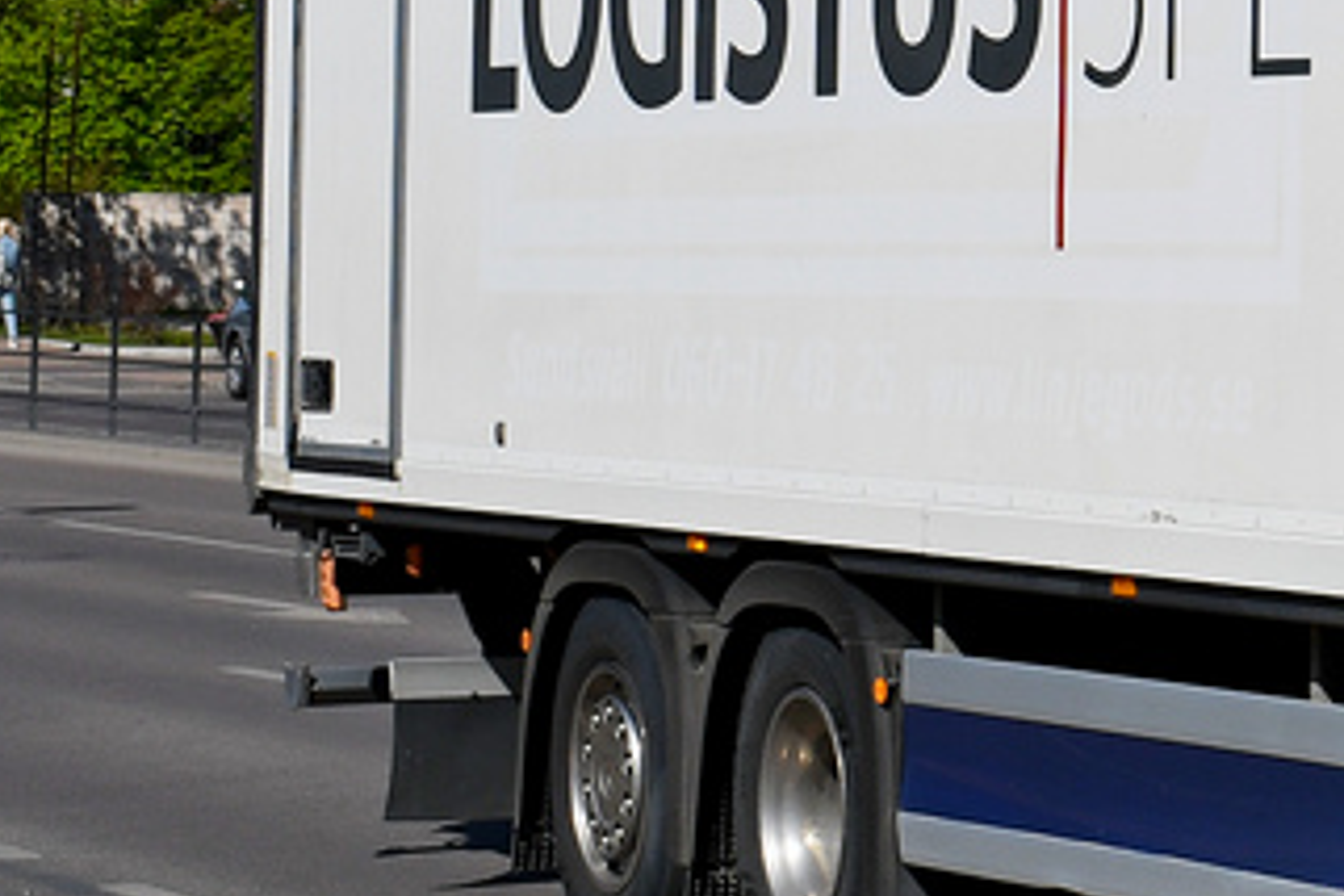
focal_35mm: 162
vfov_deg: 8.4
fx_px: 6048
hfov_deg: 11.9
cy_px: -151
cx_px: 2190
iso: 200
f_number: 6.3
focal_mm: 27
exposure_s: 1/2000
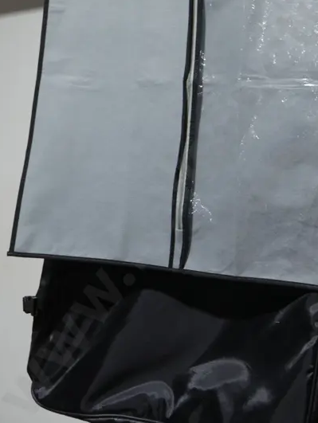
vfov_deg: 34.4
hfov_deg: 26.5
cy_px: 85
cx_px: 259
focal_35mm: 54
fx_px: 661
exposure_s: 1/60
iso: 200
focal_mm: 14
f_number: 3.5
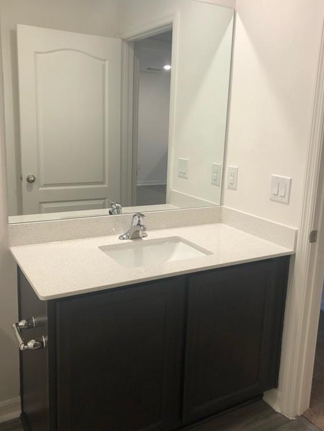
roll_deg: -1.6
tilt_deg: -12.0
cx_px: 167
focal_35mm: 32
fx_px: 399
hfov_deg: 44.2
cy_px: 208
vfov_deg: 56.8
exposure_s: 1/30
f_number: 1.8
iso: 40
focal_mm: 4
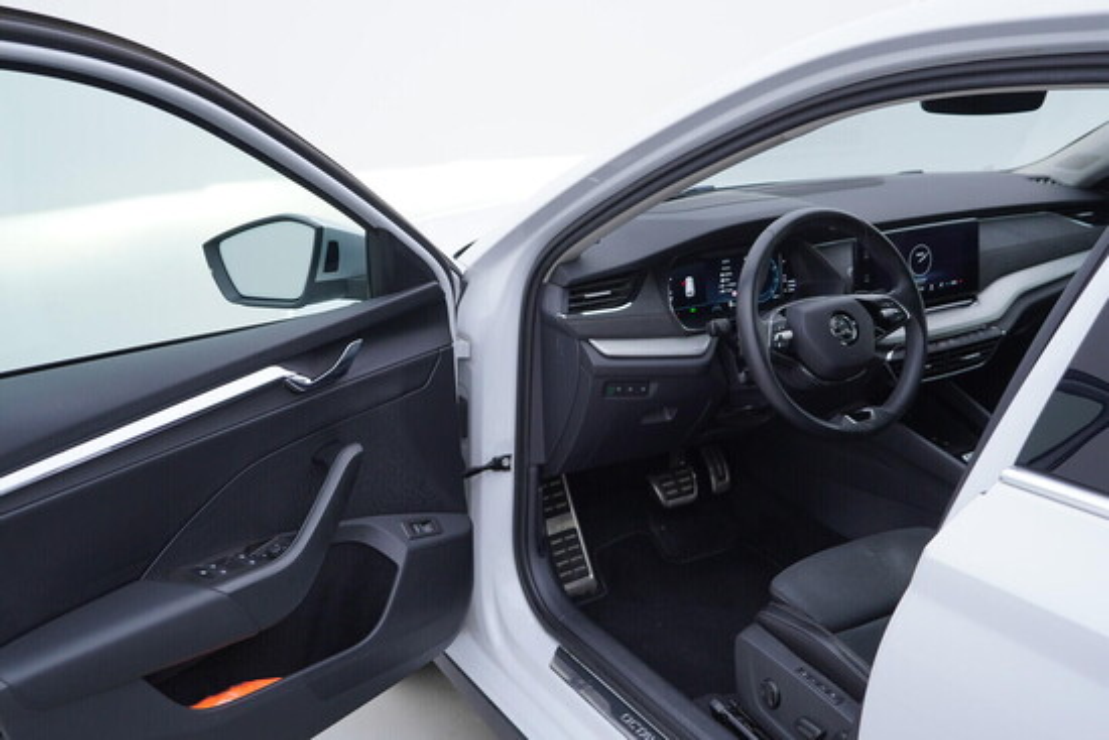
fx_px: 1109
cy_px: 370
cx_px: 554
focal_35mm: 36
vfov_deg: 36.9
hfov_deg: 53.1
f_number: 3.5
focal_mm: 24
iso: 125
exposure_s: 1/60
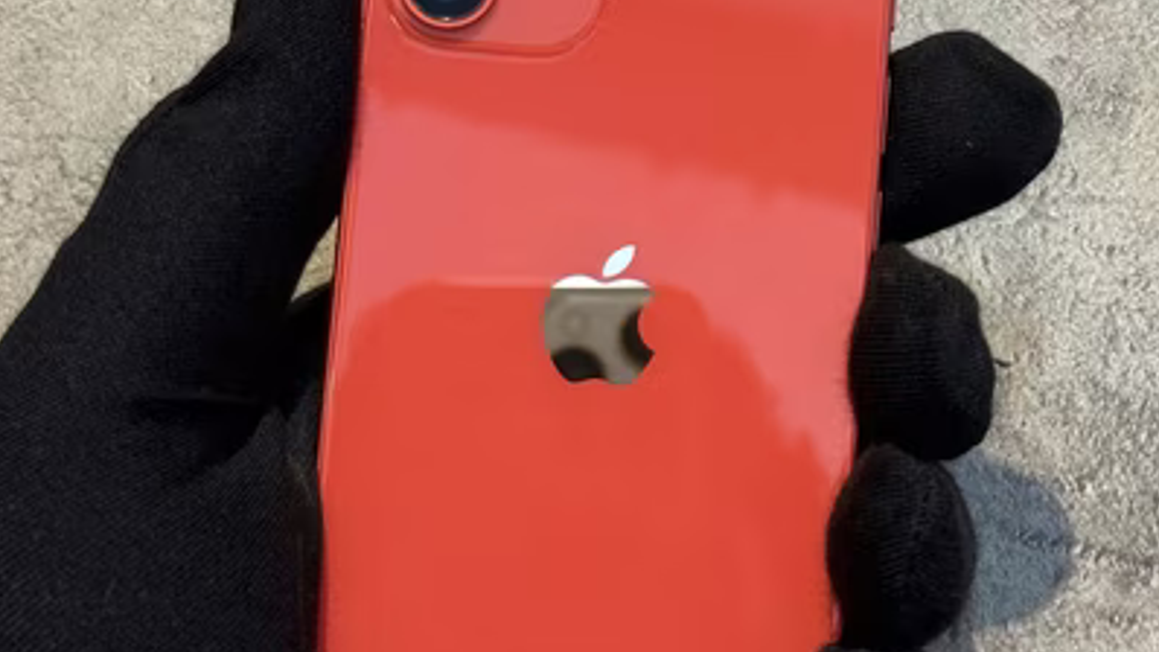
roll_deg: -14.9
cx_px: 667
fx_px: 2582
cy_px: 134
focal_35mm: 84
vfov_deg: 14.3
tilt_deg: +9.3
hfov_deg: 25.3
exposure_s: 1/50
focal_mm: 6.76
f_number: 1.78
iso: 64
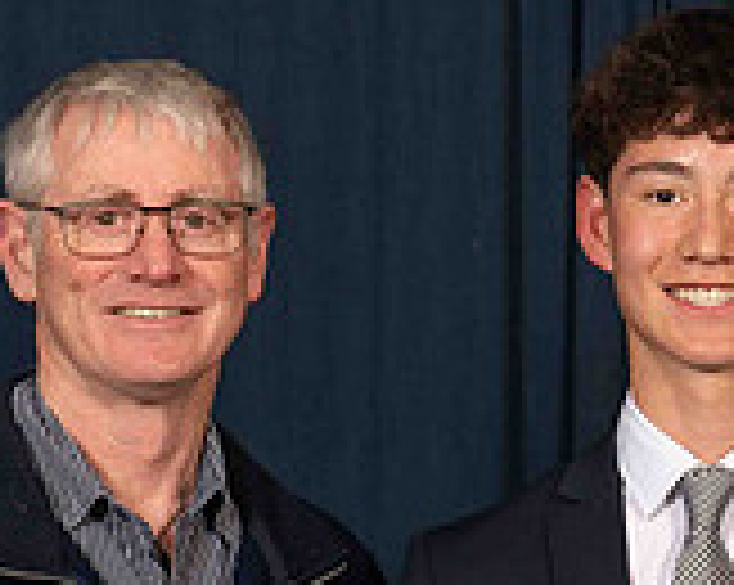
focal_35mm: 261
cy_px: 626
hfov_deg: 7.4
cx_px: 719
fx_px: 5663
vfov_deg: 5.9
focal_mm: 66
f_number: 5.6
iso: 125
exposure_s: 1/250
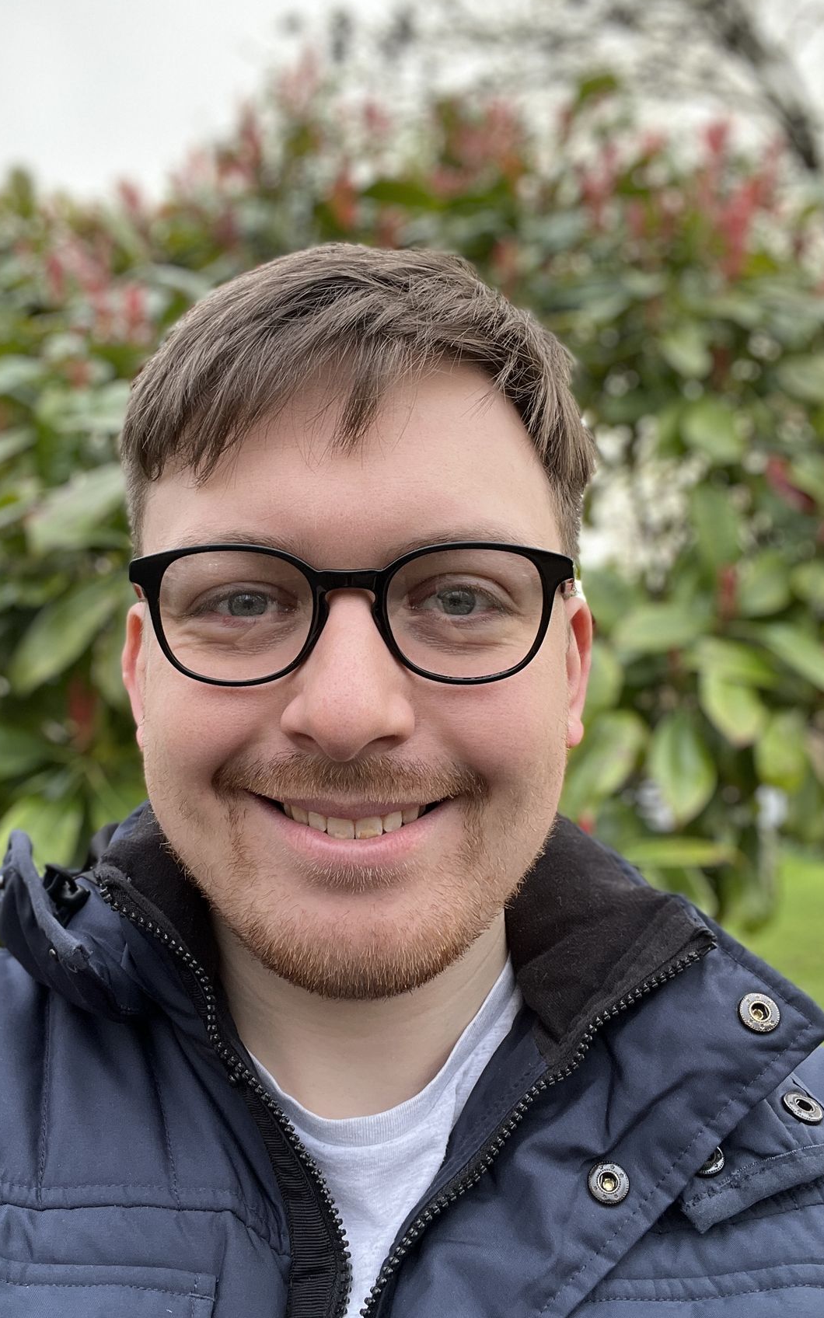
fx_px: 1150
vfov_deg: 59.7
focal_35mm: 32
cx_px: 356
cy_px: 657
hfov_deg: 39.4
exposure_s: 1/63
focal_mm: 2.71
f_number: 2.2
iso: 100
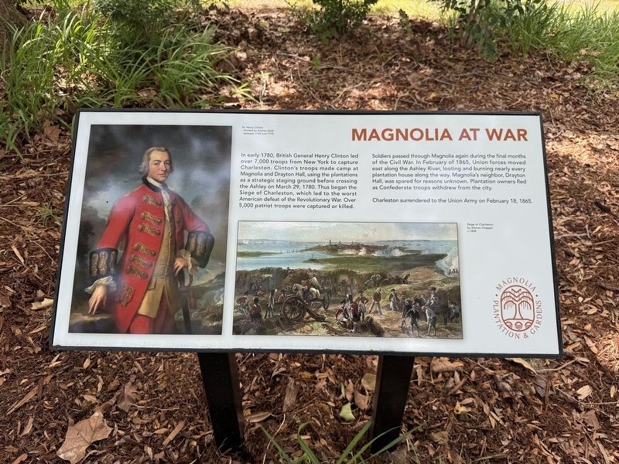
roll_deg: -1.4
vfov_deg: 56.8
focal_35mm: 24
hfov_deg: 71.6
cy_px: 232
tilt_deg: -35.4
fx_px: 429
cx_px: 310
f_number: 1.78
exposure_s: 1/476
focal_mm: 6.76
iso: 80
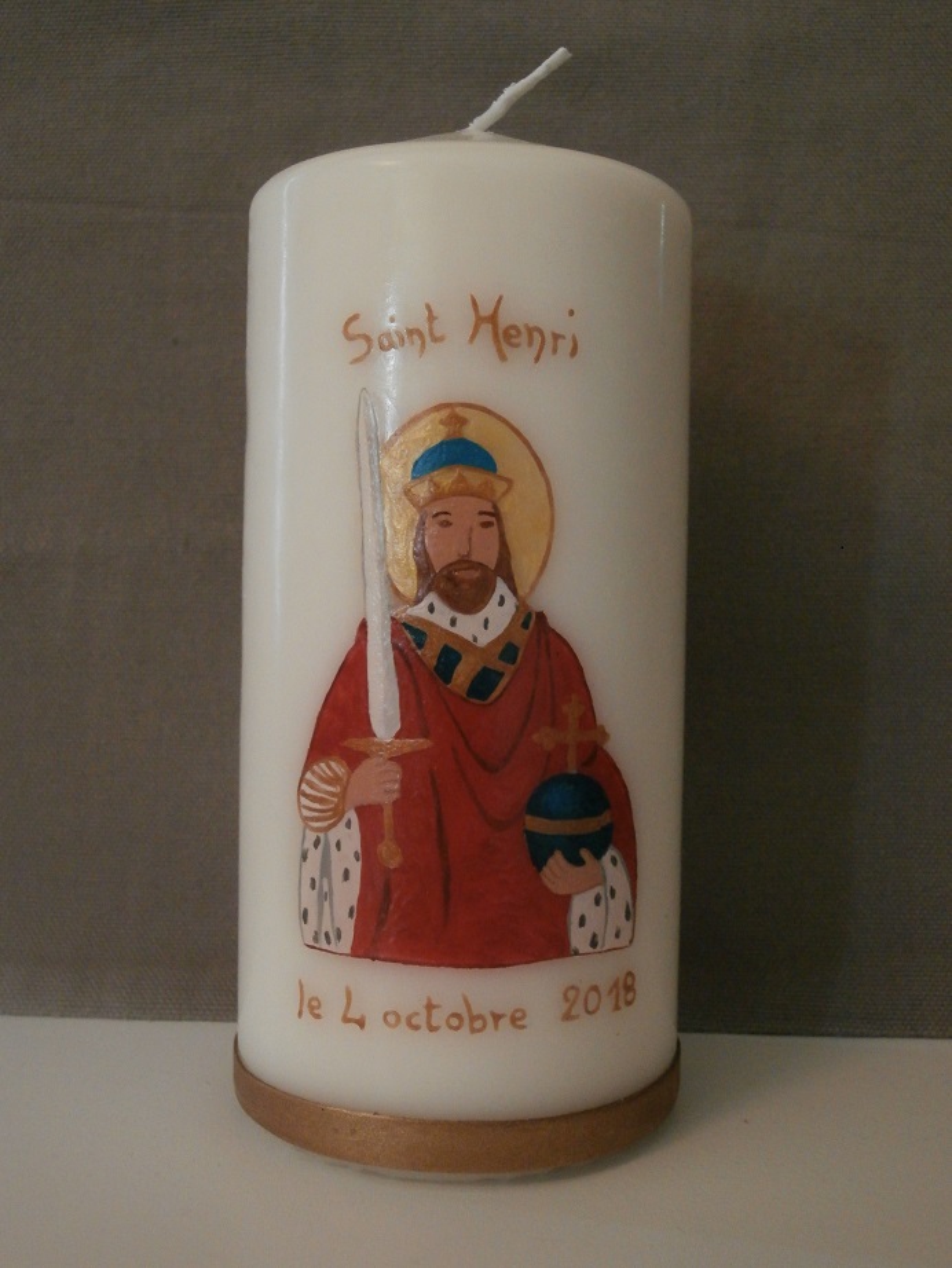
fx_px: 1393
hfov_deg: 37.7
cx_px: 476
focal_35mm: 38
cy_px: 634
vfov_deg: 49.0
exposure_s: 1/13
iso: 400
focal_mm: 6.67
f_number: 3.9
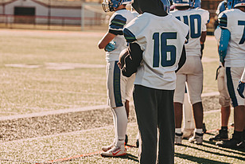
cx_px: 216
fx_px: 1178
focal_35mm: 173
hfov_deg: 11.8
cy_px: 59
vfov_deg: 8.0
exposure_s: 1/2000
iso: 250
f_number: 3.2
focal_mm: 92
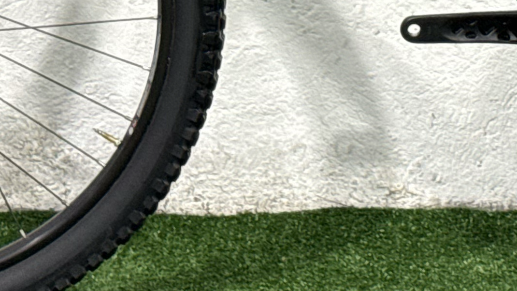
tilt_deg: -10.0
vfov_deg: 6.0
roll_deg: -0.1
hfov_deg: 10.9
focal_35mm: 197
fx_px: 2701
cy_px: -316
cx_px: 411
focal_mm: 6.76
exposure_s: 1/60
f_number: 1.78
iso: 200
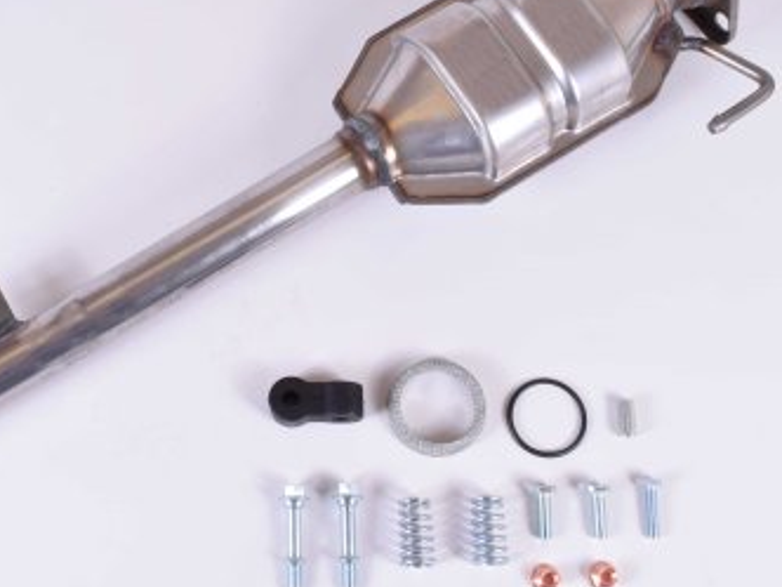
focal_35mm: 52
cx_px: 188
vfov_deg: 28.0
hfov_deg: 35.9
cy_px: 289
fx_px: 1175
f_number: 16
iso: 400
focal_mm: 20
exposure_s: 1/80
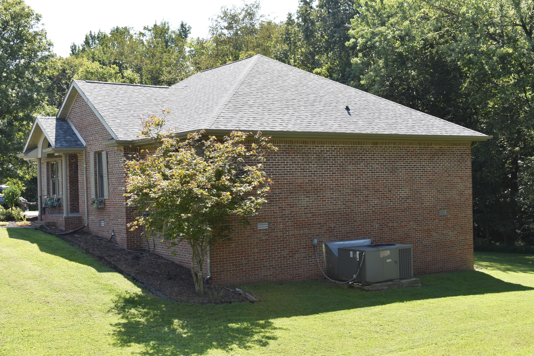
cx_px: 267
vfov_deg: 29.9
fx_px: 667
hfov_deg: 43.6
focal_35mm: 45
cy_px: 178
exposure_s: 1/250
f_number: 8
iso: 220
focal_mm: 30
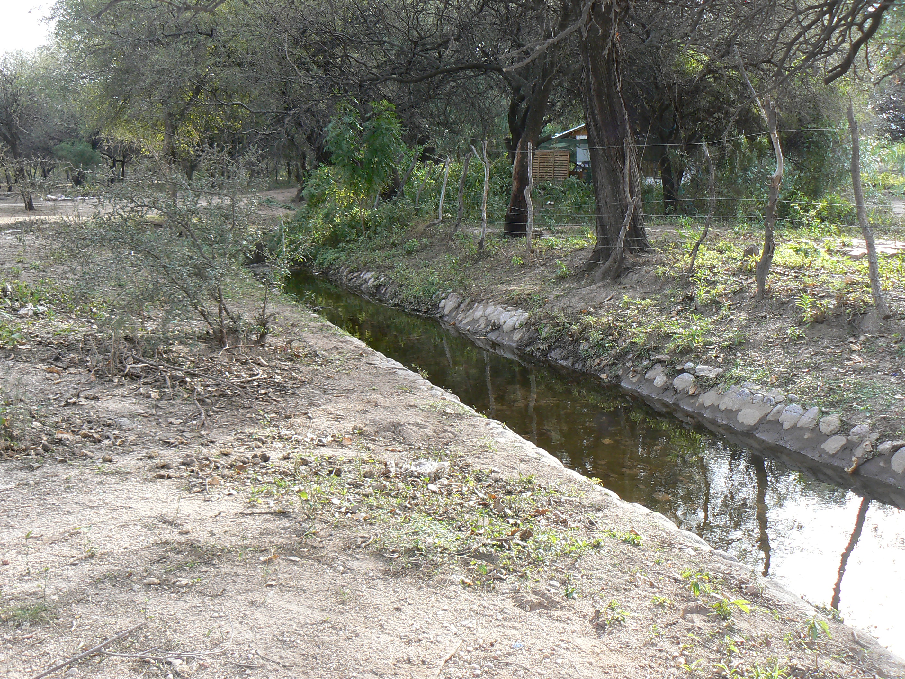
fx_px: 941
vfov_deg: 39.7
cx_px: 452
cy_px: 340
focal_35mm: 36
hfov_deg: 51.4
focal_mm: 6
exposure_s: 1/100
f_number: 4
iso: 80
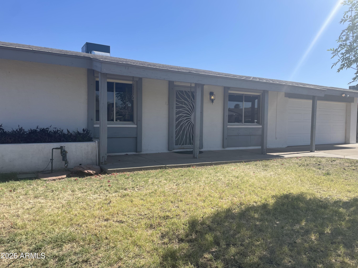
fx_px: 269
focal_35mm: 26
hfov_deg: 67.3
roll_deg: -0.5
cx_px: 179
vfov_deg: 53.1
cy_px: 134
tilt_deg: -2.4
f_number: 1.6
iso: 32
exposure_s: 1/3401
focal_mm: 4.2
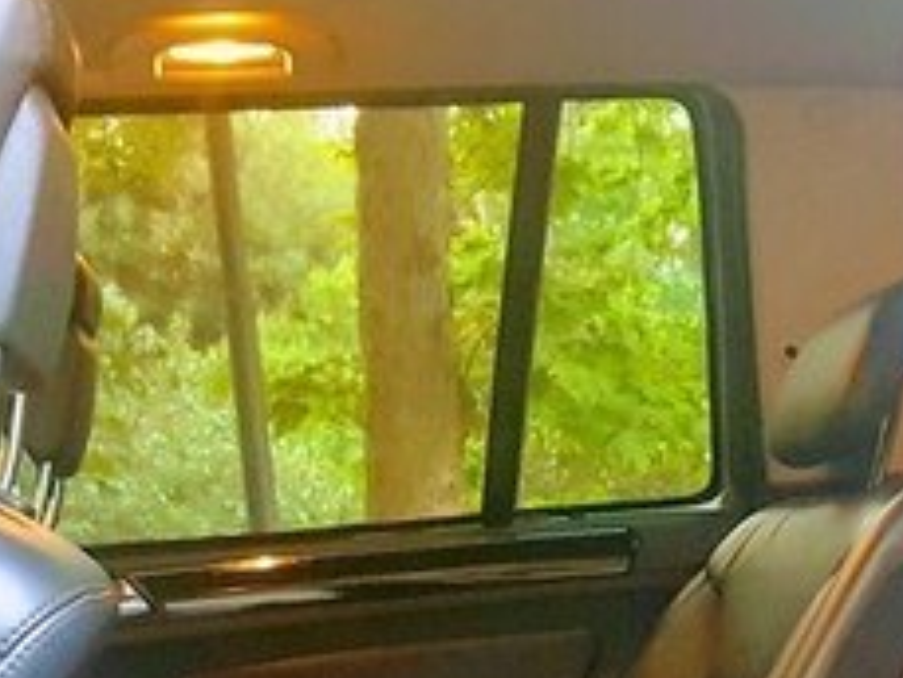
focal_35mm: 75
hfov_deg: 26.0
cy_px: 916
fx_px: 1957
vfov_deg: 18.1
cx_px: 457
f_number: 1.7
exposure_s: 1/10
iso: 250
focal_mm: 4.2
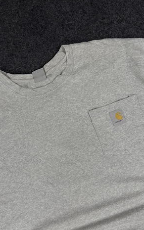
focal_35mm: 35
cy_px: 113
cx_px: 69
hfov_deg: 36.3
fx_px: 220
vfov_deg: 55.3
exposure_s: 1/134
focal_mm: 6.76
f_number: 1.78
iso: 50
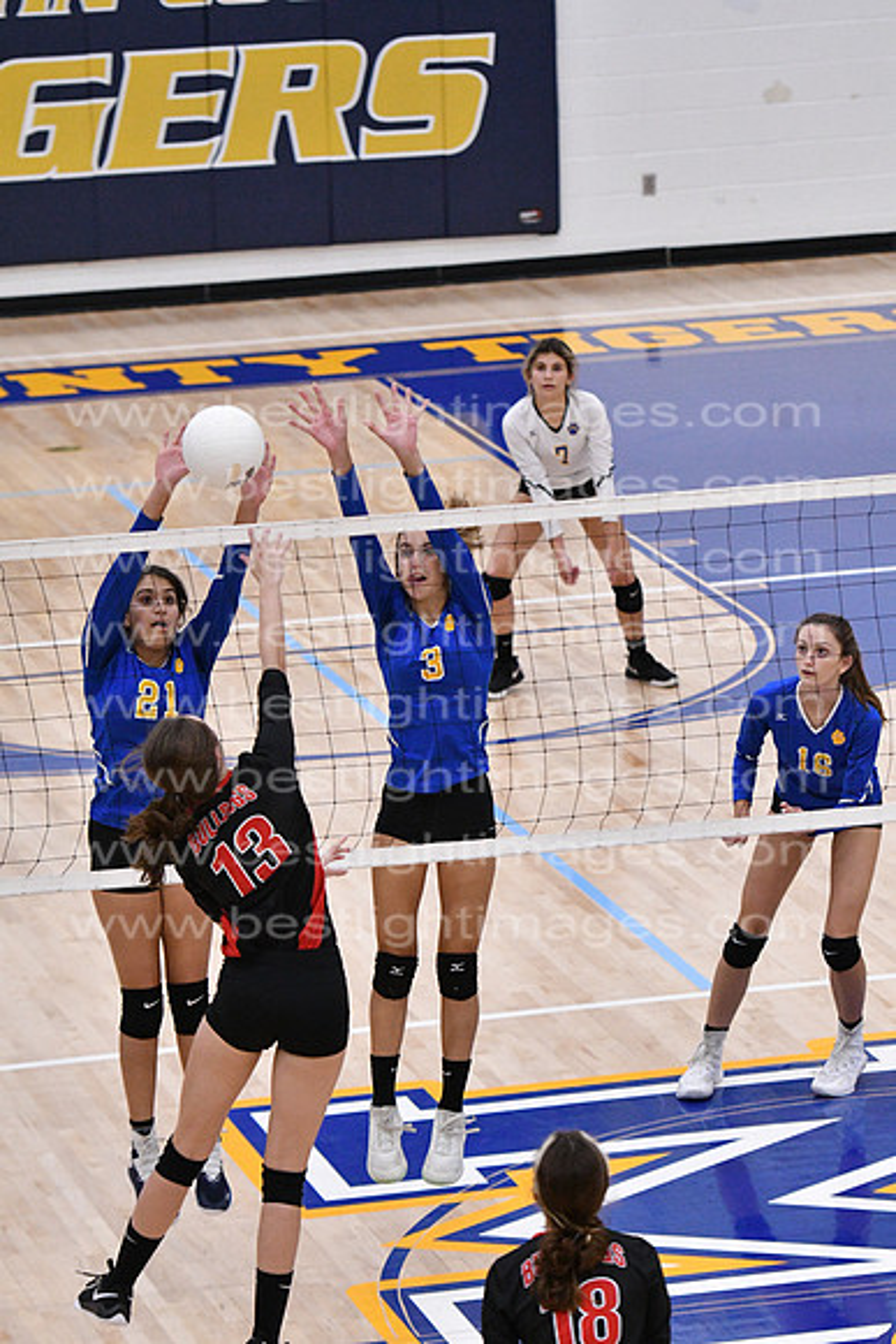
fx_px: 6827
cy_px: 672
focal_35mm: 183
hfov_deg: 7.5
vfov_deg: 11.2
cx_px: 448
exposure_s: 1/1250
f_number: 3.2
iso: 6400
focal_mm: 122
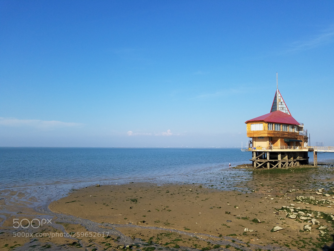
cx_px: 167
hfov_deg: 67.3
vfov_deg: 53.1
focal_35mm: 26
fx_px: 251
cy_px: 126
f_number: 1.7
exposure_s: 1/2848
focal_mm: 4.2
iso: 50
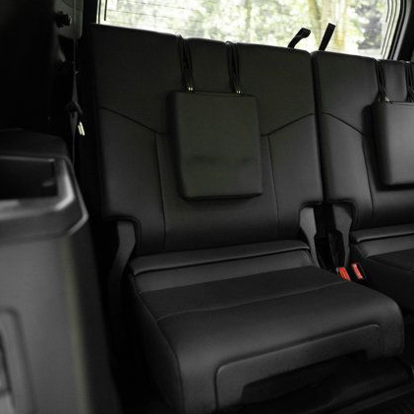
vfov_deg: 52.5
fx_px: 419
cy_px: 208
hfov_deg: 50.5
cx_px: 308
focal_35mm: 31
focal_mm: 24
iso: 2500
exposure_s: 1/250
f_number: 2.8
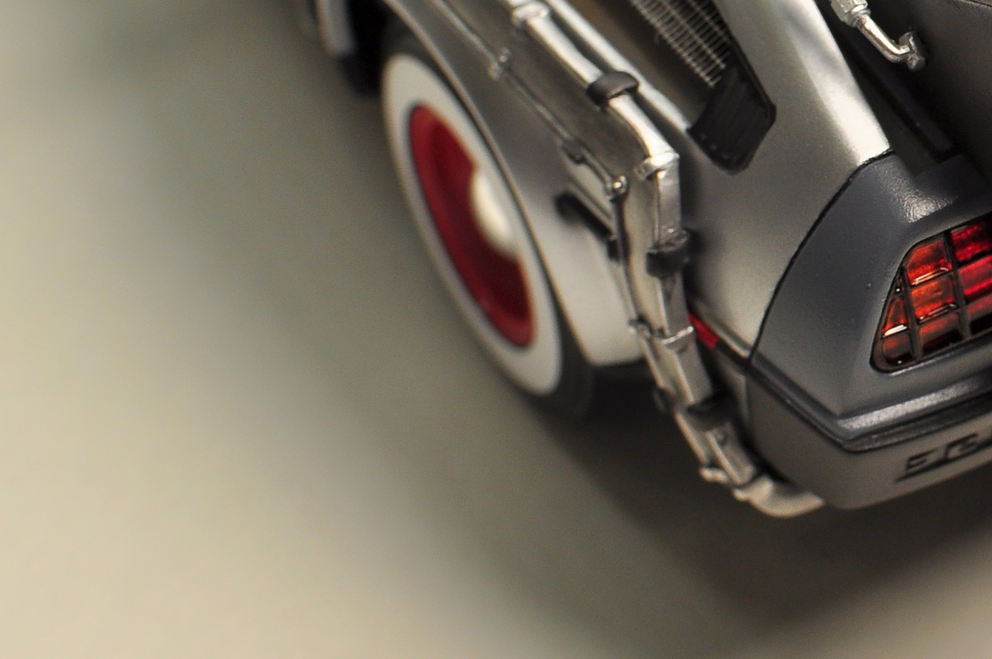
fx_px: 3806
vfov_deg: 9.8
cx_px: 1134
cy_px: 69
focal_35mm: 138
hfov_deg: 14.5
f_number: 7.1
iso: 200
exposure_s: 1/125
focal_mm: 35
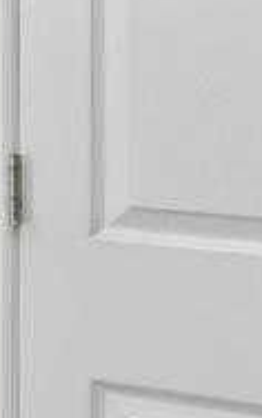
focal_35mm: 130
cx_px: -959
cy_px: 47
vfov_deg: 15.9
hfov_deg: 6.6
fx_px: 1481
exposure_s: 1/6
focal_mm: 10
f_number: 7.1
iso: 100
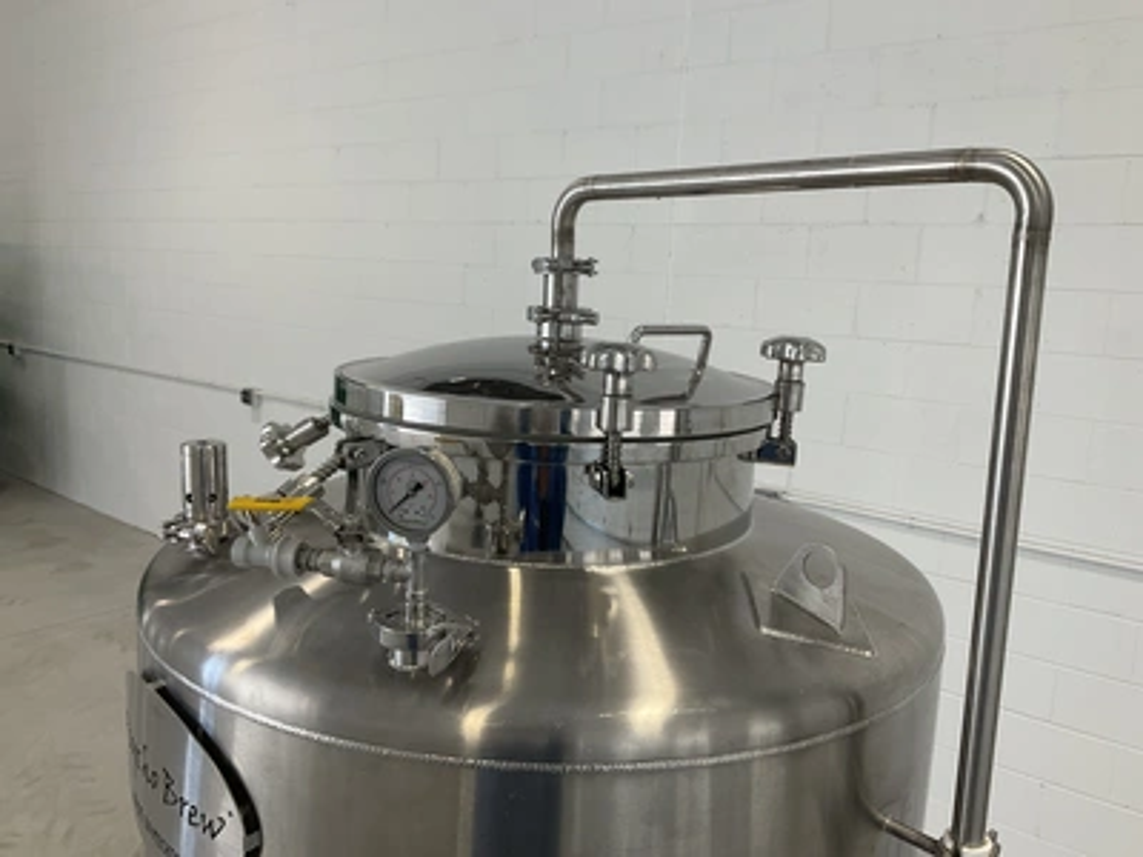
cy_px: 428
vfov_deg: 48.2
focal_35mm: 29
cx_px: 572
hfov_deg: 61.7
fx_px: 958
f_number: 1.8
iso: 32
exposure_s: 1/122
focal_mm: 3
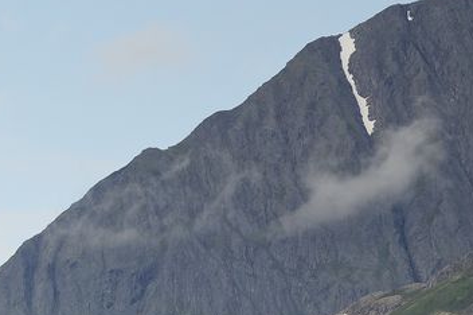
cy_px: 118
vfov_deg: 2.2
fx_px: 8309
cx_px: 696
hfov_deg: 3.3
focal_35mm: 633
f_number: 5
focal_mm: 178
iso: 400
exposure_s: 1/320
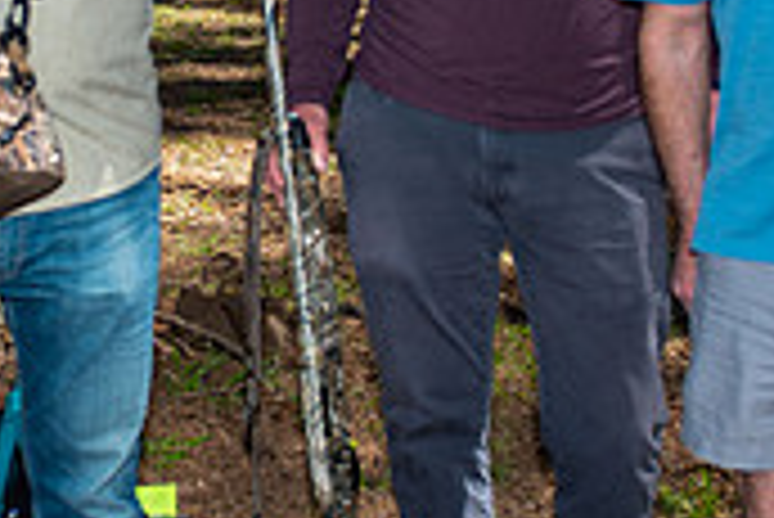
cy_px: 113
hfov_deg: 22.2
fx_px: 1958
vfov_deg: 15.0
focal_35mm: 91
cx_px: 225
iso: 50
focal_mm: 27
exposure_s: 1/250
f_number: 4
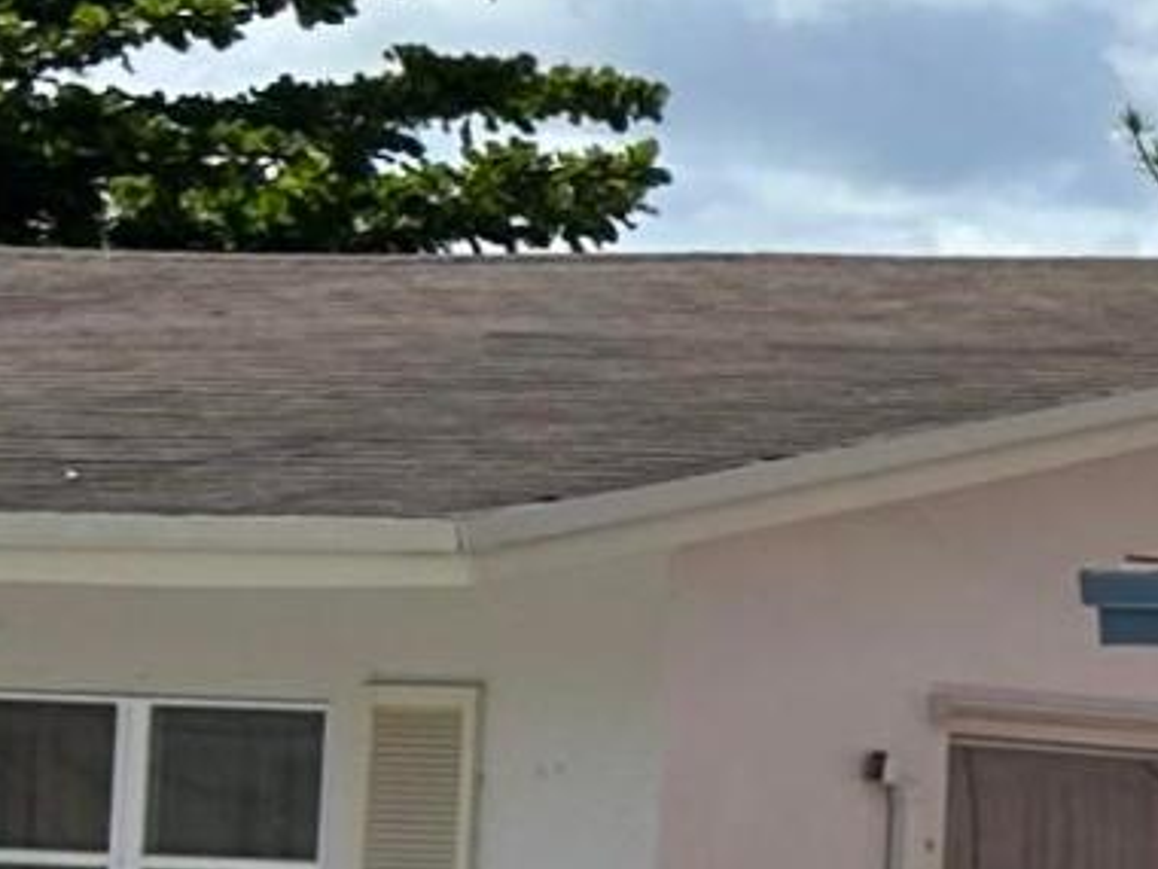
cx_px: 4205
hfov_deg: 7.7
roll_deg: -2.5
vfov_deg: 7.5
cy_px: 823
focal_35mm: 197
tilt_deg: +1.2
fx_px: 6590
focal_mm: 5.7
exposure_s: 1/5882
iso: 50
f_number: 1.5
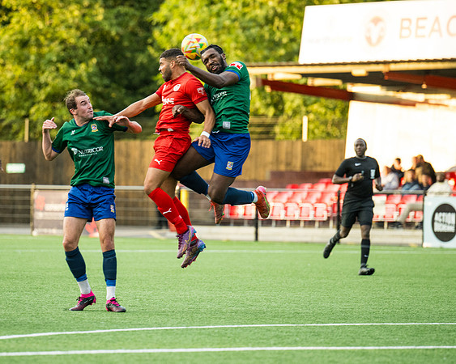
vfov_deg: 5.1
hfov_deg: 6.4
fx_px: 4091
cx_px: 140
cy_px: 187
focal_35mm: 303
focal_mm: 175
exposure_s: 1/800
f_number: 2.8
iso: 800
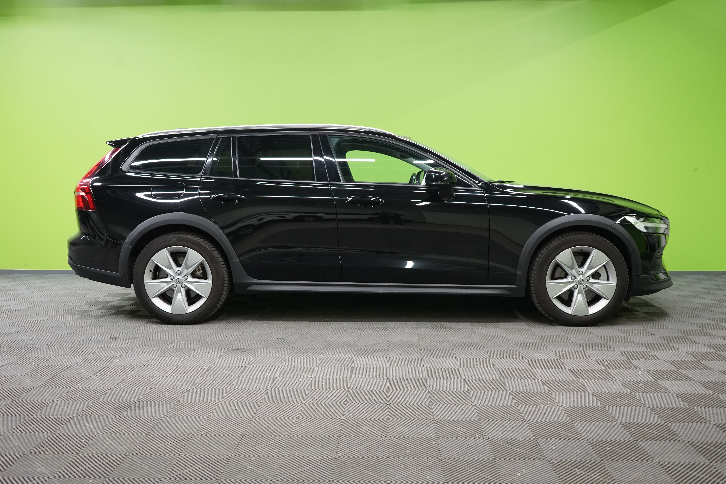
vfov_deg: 42.3
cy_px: 242
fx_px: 625
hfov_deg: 60.3
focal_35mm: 31
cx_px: 363
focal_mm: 31
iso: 1600
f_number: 5.6
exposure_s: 1/50
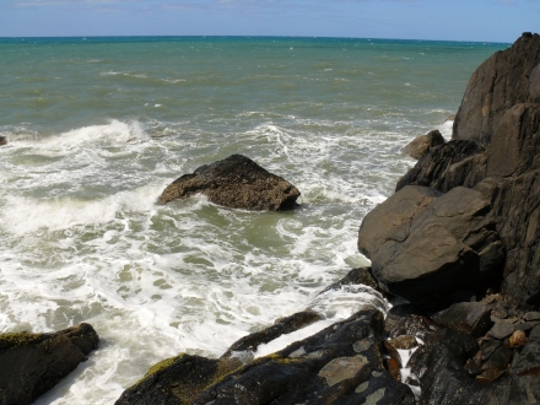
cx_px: 270
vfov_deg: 40.7
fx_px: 546
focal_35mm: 35
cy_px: 202
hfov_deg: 52.6
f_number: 8
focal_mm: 7.4
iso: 100
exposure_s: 1/500
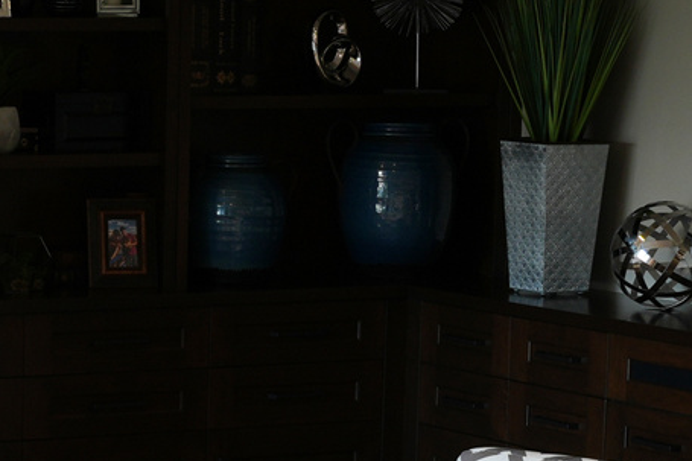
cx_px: -281
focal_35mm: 162
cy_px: 632
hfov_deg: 12.2
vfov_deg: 8.3
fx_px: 3113
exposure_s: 1/50
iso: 100
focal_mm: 24
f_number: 2.8
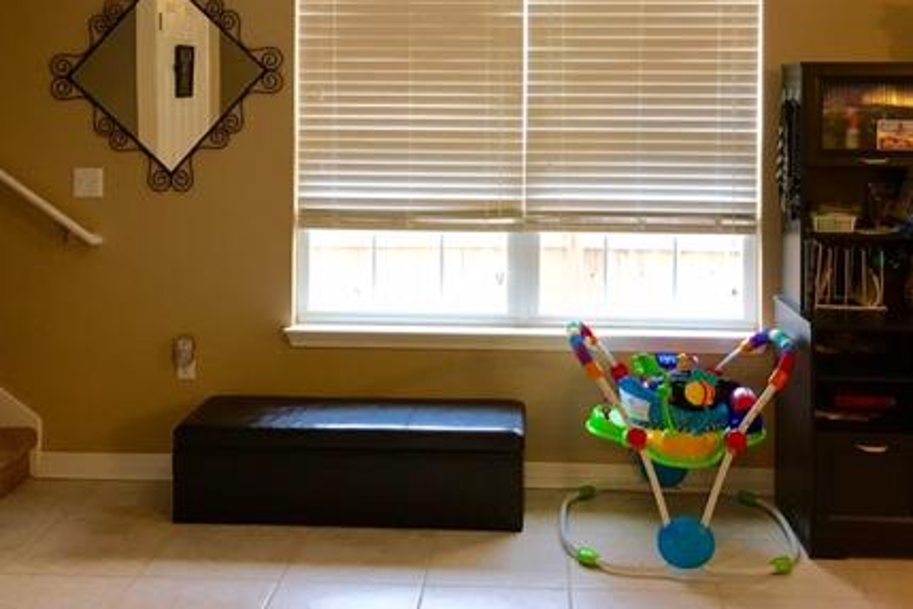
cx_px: 477
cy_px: 132
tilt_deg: -1.0
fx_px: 1141
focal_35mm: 45
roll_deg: -0.3
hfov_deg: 43.6
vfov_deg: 29.3
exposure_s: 1/15
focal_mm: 4.15
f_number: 2.2
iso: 25
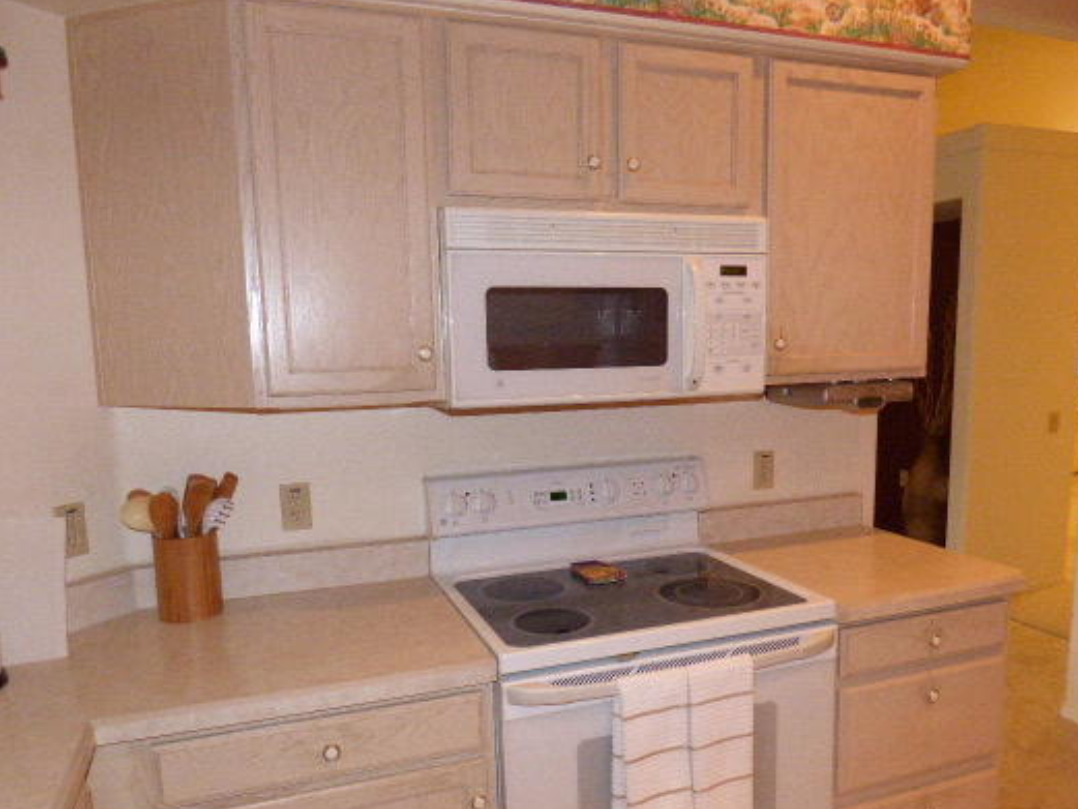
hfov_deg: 65.3
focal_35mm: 27
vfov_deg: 51.1
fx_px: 841
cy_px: 472
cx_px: 561
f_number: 2.9
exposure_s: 1/60
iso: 800
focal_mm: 3.78
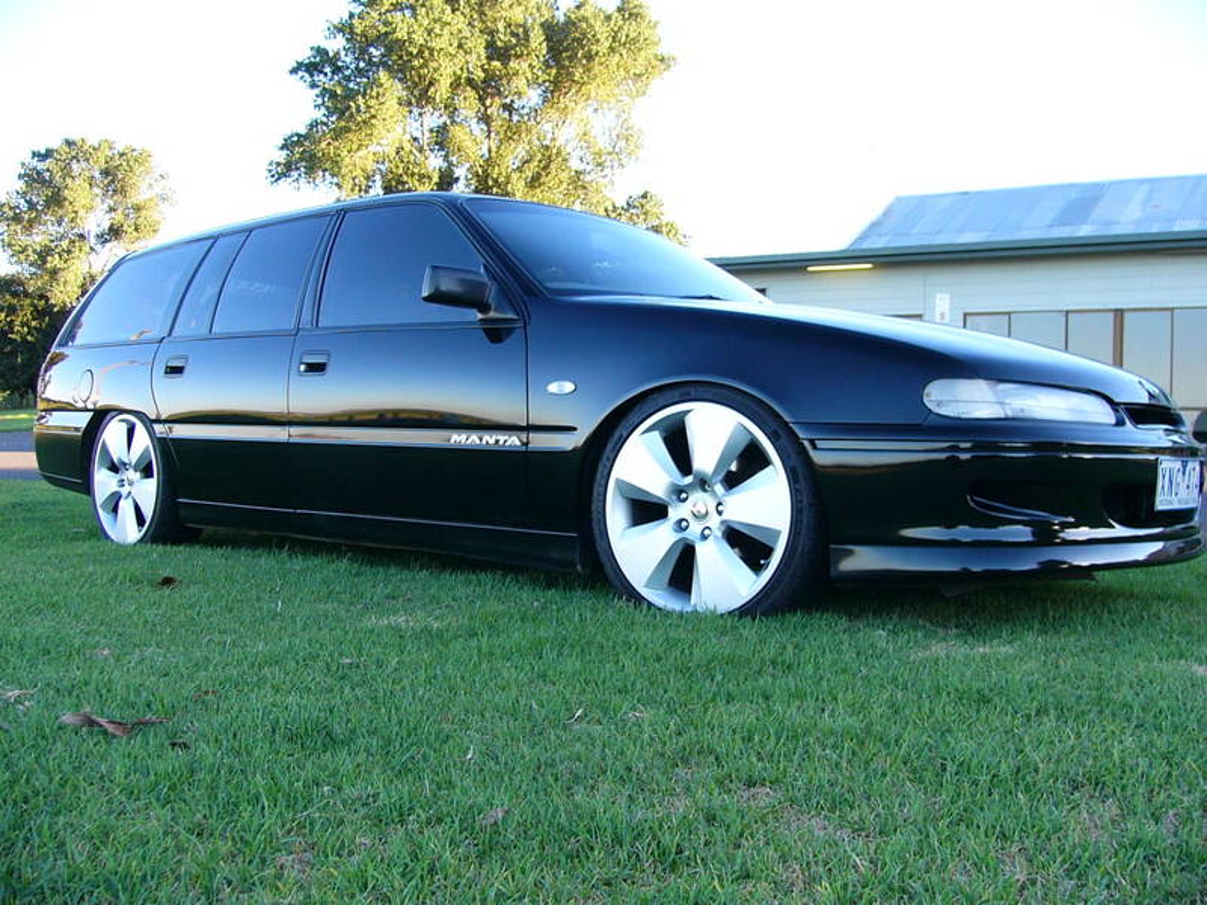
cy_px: 452
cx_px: 604
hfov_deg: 52.6
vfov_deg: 40.7
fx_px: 1220
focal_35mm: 35
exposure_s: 1/80
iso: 50
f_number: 2.8
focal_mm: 4.6
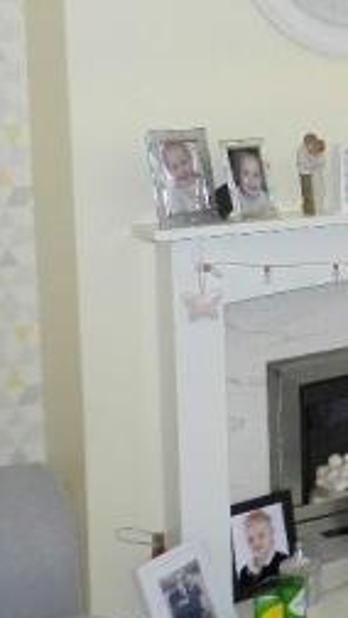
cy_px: 183
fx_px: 950
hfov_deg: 16.7
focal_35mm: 58
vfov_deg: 35.5
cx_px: 651
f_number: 3.4
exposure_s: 1/30
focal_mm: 4
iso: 200
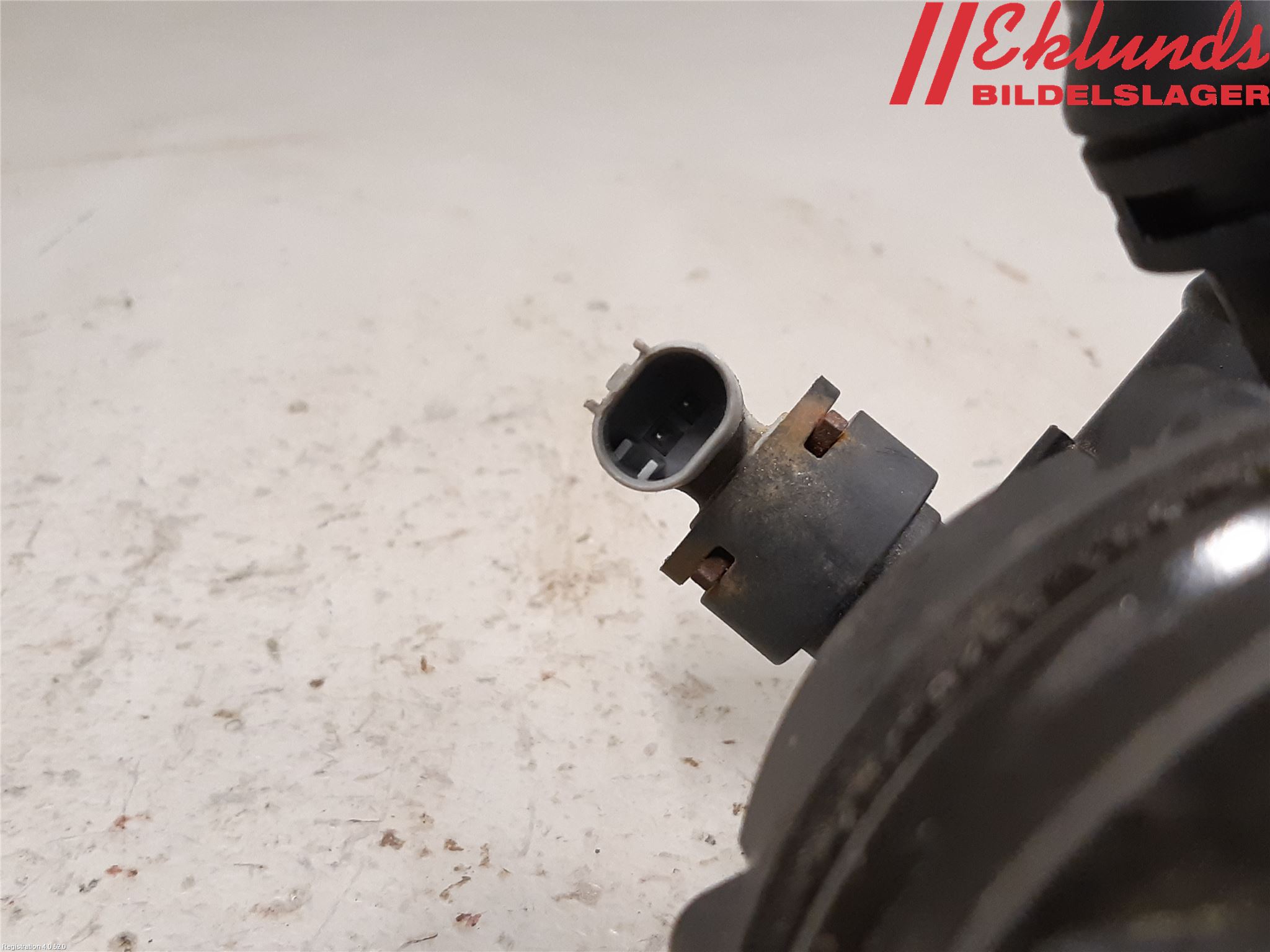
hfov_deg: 67.3
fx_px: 954
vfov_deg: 53.1
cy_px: 476
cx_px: 635
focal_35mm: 26
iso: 200
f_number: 1.7
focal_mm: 3.93
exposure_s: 1/50
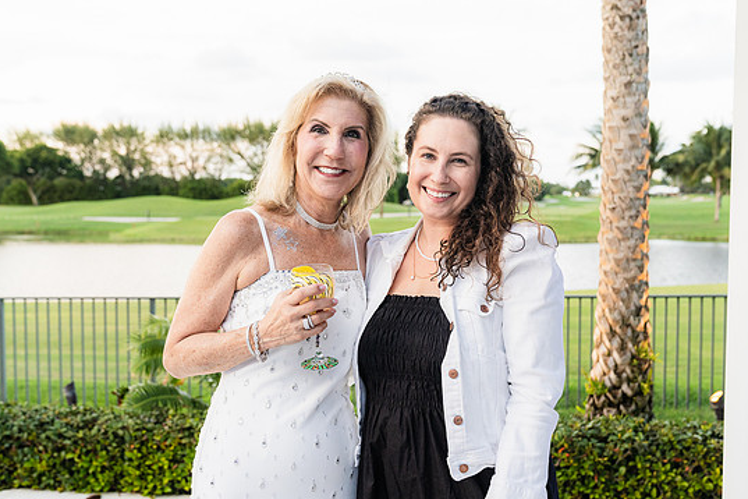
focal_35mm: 44
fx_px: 914
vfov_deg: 30.5
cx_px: 375
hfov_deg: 44.5
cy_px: 256
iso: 1600
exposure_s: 1/125
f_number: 4.5
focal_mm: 40
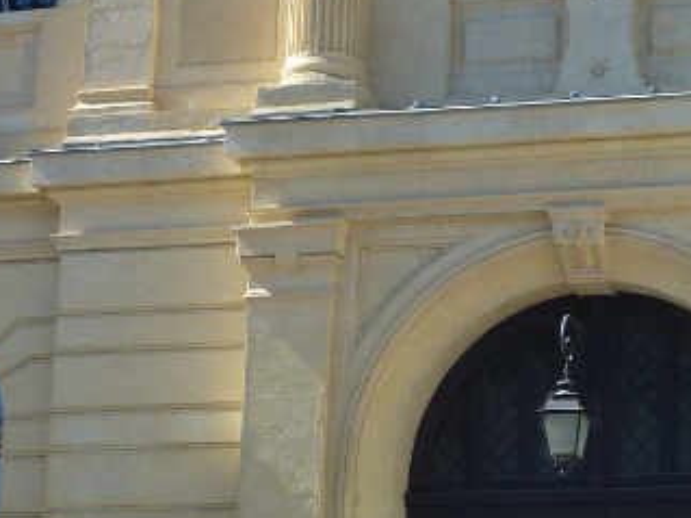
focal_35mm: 113
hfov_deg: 17.2
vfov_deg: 13.1
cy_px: 373
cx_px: 622
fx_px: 2255
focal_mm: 5.4
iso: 100
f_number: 4
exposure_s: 1/500
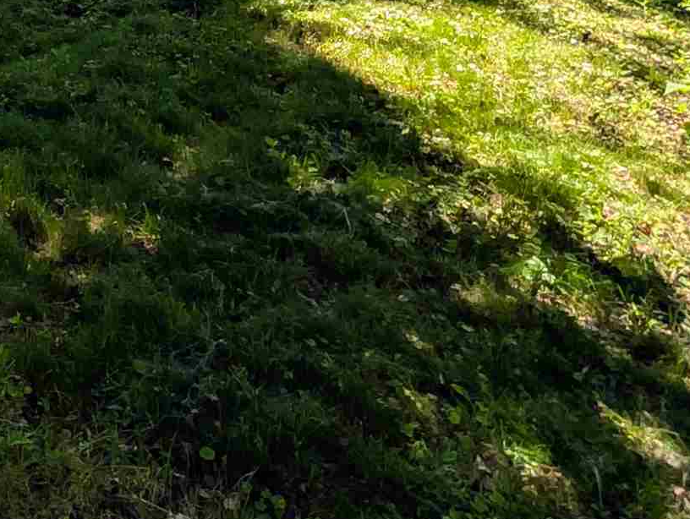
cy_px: -293
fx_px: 898
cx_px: -184
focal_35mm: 45
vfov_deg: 24.0
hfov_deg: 32.6
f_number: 1.7
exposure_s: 1/1379
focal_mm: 2.02
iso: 47
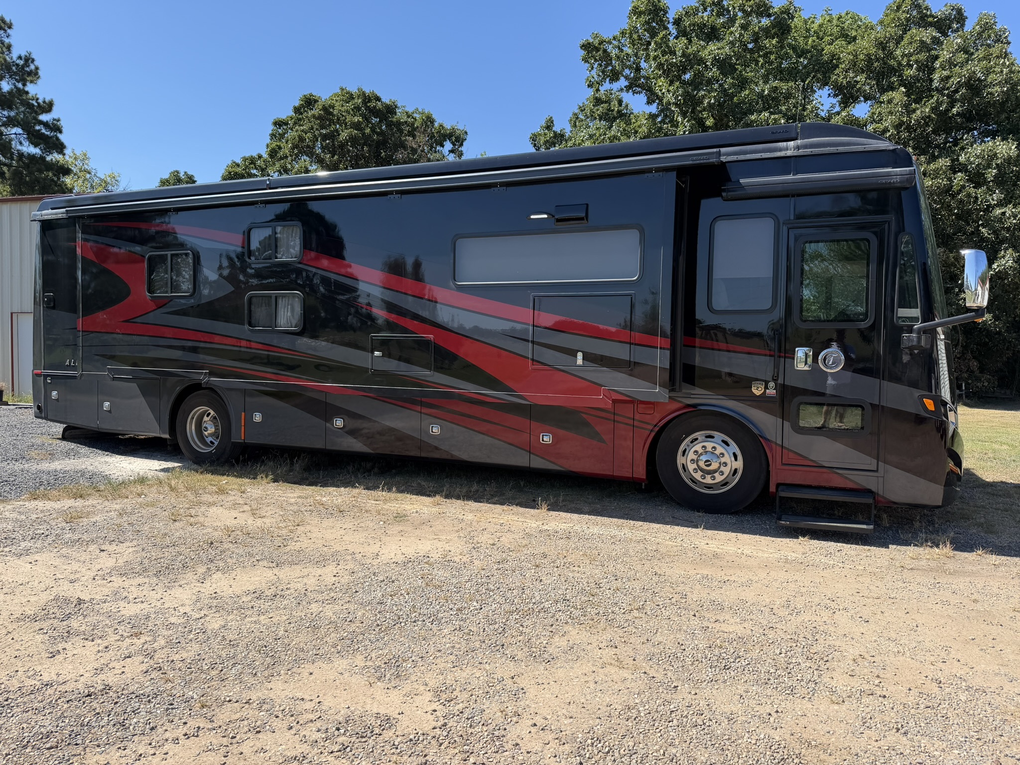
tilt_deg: -0.2
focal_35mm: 24
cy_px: 382
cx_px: 510
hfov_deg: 71.6
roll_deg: -2.2
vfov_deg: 56.8
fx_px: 707
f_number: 1.78
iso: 80
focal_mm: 6.76
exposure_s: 1/3145
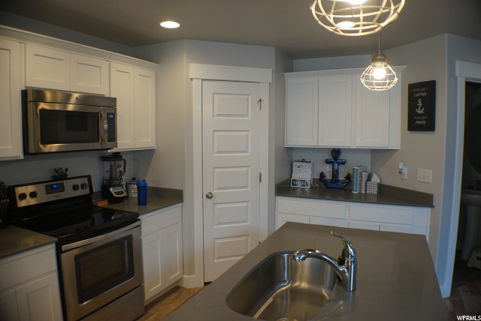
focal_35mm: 31
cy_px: 160
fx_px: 415
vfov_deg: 42.4
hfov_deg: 60.2
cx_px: 240
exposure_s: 1/160
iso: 800
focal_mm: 31
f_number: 4
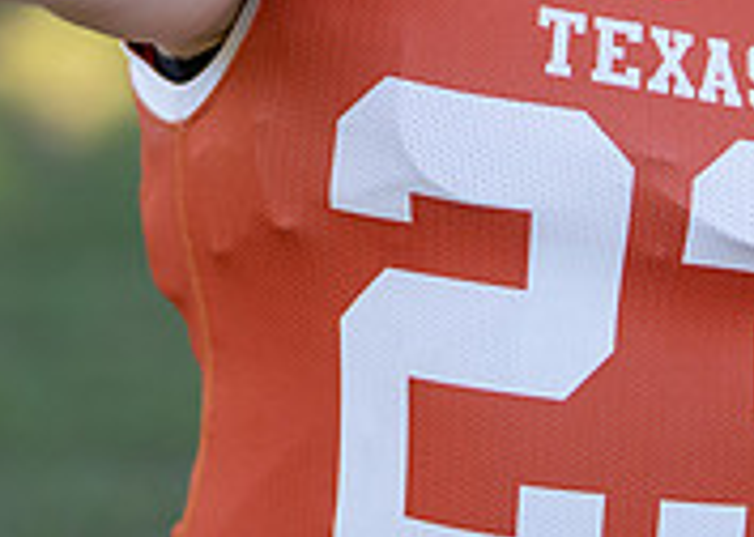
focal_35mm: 209
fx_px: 4470
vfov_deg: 6.8
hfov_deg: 9.6
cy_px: -135
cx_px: 573
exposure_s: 1/1250
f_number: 1.2
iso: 100
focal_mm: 50
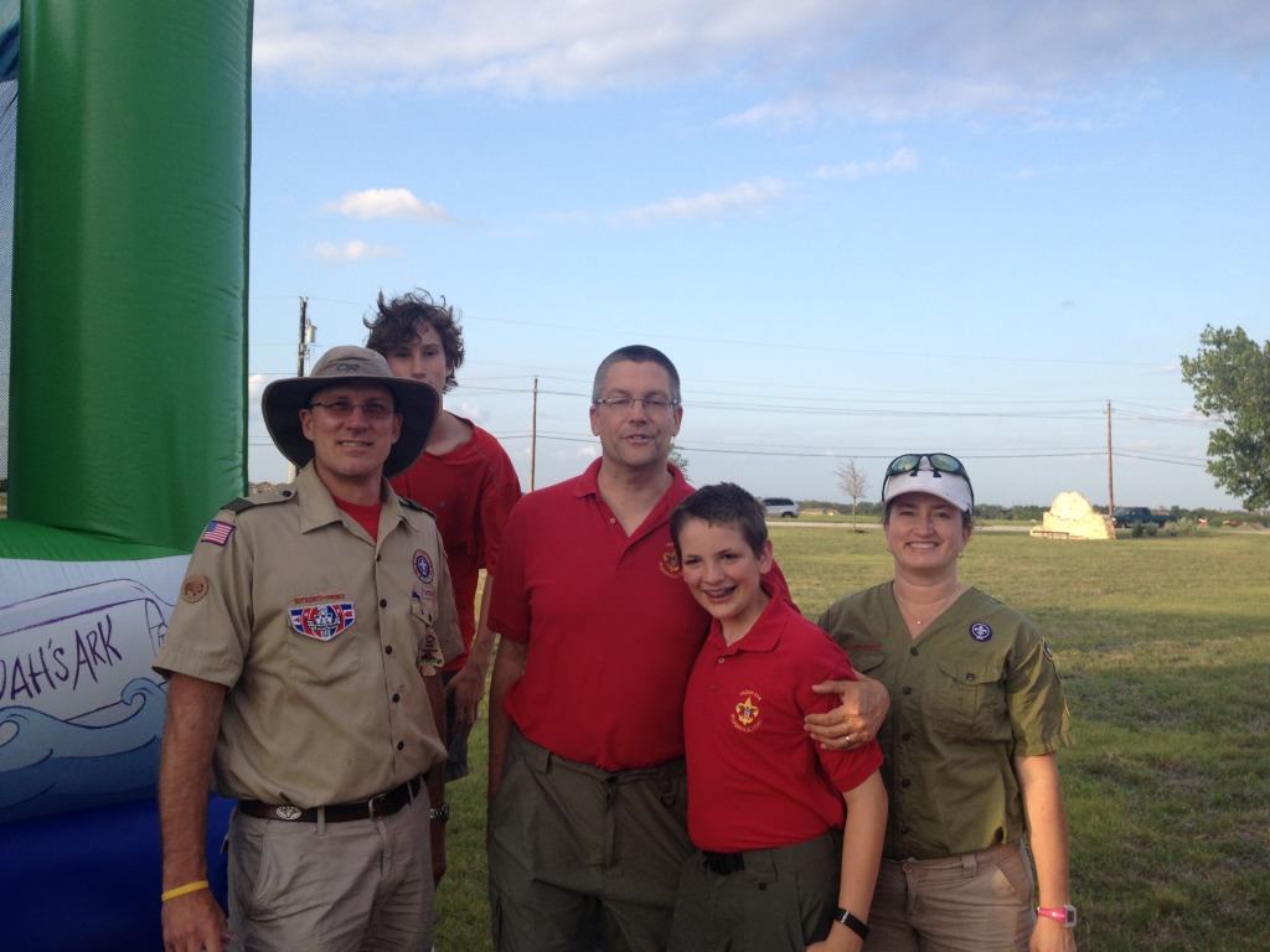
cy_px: 476
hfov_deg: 52.6
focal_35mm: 35
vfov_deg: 40.7
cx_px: 635
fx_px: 1284
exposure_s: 1/442
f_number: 2.4
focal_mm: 4.28
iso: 50
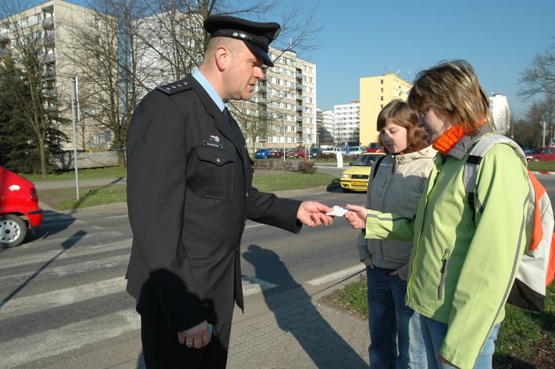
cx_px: 278
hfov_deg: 70.5
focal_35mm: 26
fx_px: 393
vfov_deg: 50.3
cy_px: 184
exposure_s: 1/1250
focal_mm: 17
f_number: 4.5
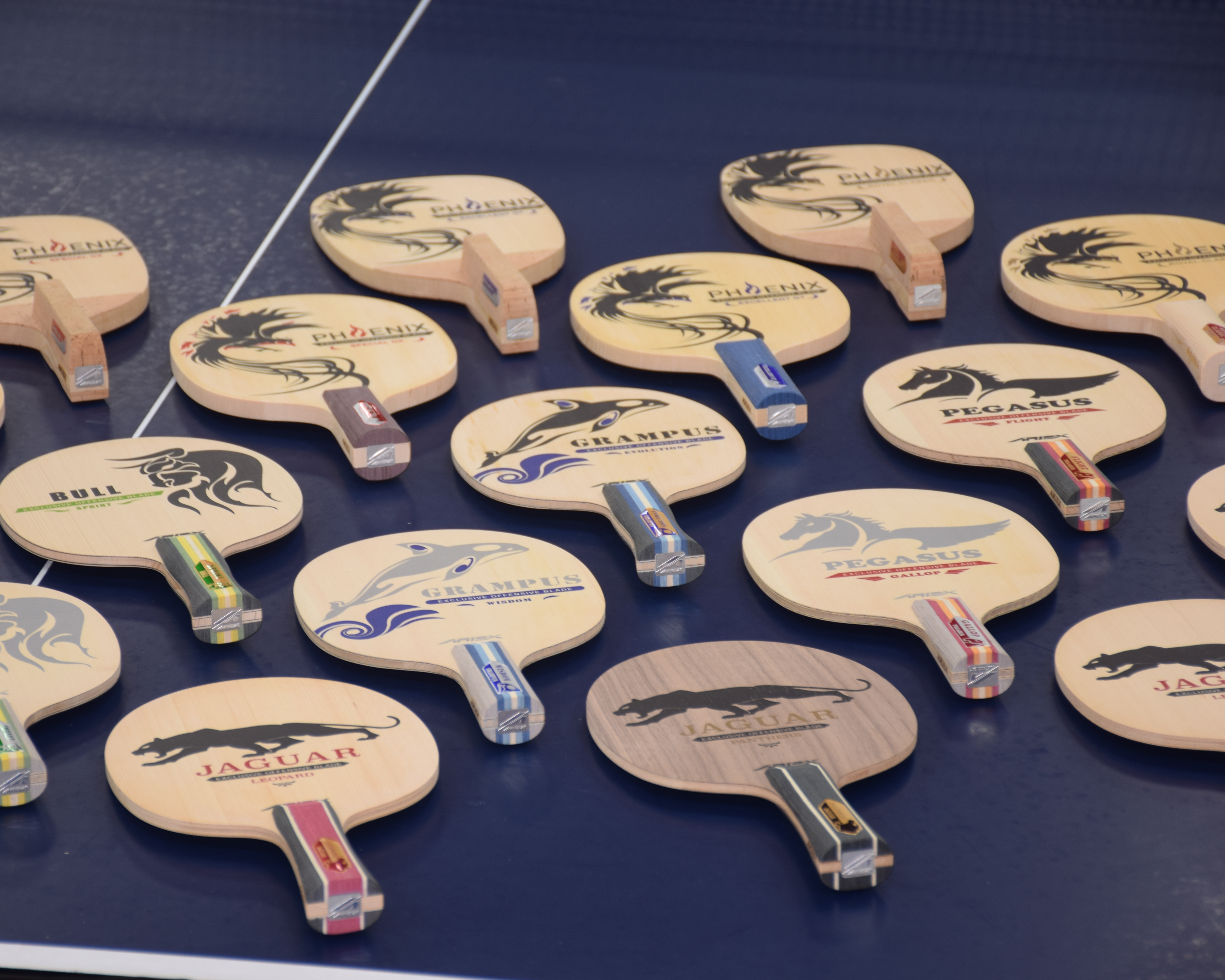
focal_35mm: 170
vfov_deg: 9.1
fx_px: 6164
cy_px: 493
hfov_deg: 11.3
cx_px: 552
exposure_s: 1/15
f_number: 5.6
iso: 100
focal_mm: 100
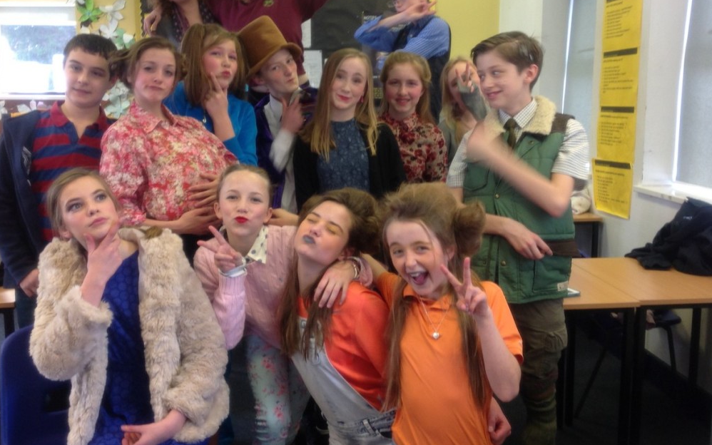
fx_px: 737
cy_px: 196
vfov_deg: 33.6
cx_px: 352
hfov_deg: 51.5
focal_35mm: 38
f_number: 2.4
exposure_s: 1/17
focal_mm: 4.28
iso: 80
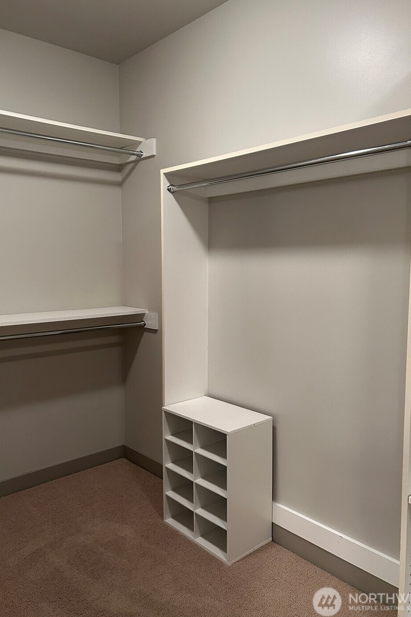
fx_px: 480
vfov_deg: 65.5
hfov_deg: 46.4
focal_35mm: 28
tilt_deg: -4.9
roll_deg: +0.6
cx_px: 209
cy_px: 303
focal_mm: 5.7
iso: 250
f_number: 1.5
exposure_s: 1/60
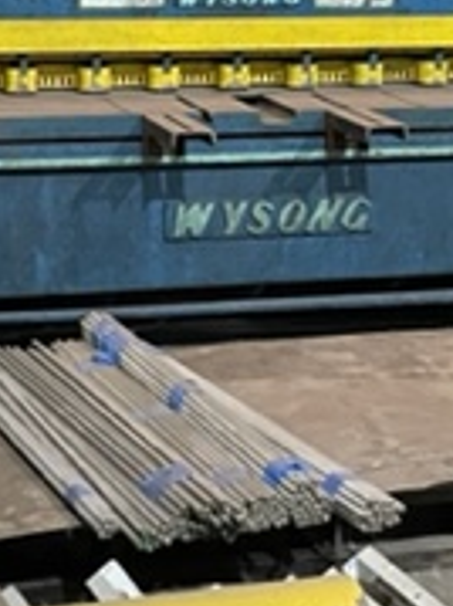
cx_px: 128
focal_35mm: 93
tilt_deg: -8.9
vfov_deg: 21.1
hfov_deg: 15.8
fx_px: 1625
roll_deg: -1.7
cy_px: 227
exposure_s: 1/30
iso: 640
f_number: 1.6
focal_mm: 4.2
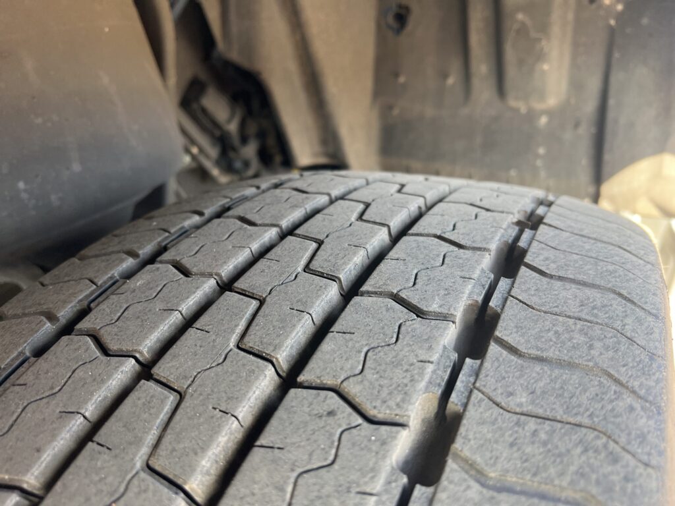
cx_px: 338
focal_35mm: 26
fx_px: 507
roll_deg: -0.2
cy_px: 253
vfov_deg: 53.1
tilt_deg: -19.9
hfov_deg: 67.3
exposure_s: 1/121
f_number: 1.5
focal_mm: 5.7
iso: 80
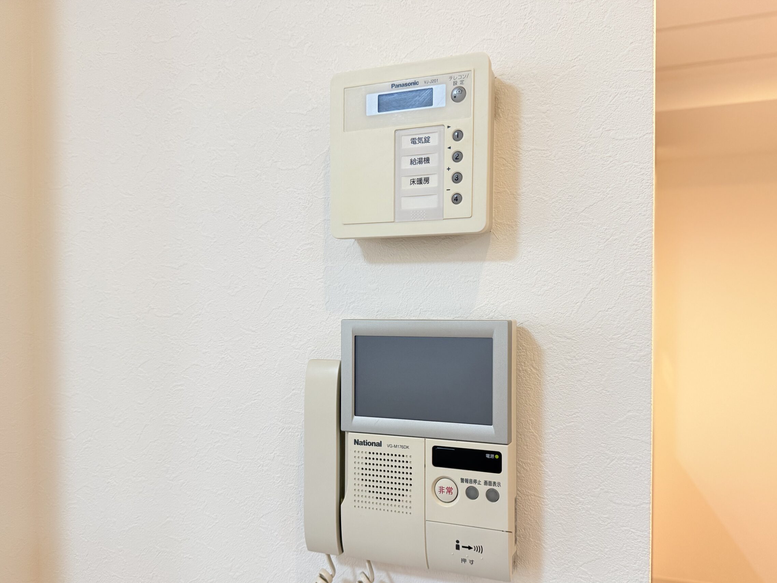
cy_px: 325
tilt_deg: -1.7
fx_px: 606
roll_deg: -0.2
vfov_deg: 51.2
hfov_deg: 65.3
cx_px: 410
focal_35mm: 27
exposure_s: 1/100
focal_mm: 6.76
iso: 160
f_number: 1.78
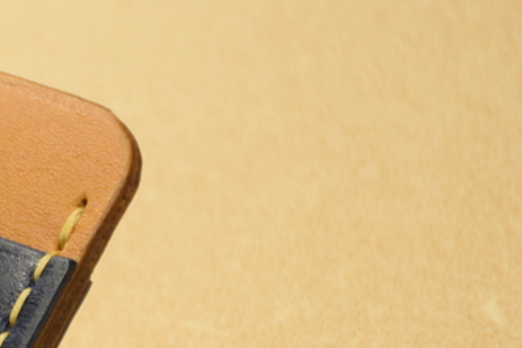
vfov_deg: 2.2
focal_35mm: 618
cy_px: 301
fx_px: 8960
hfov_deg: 3.3
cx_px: -303
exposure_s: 1/125
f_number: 5.6
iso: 400
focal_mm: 122
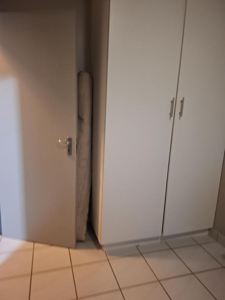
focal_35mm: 23
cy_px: 150
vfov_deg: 73.9
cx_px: 112
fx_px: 199
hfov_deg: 58.9
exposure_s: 1/24
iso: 640
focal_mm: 5.54
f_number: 1.8
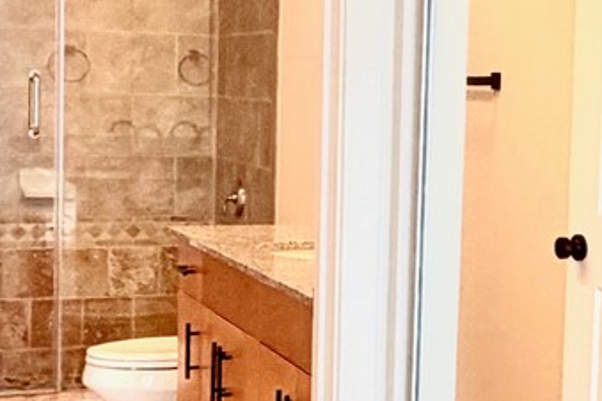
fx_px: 1471
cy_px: 199
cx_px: 563
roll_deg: -1.6
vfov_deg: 15.5
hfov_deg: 22.5
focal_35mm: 88
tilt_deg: -5.0
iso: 250
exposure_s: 1/120
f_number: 2.2
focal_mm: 2.22
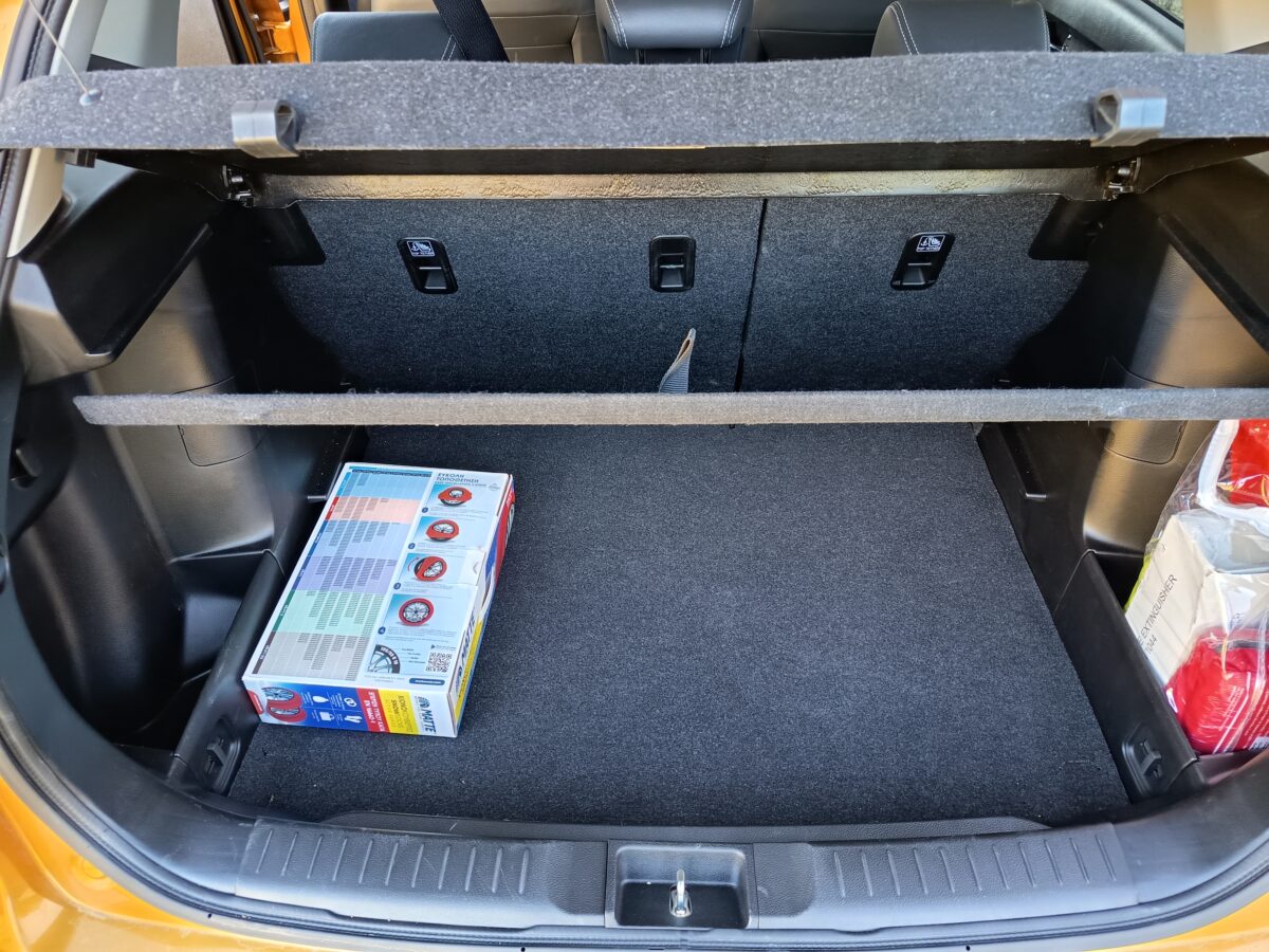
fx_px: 880
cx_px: 634
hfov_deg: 71.6
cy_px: 476
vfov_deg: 56.8
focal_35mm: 24
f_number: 1.7
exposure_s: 1/33.3
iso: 336
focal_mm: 5.24
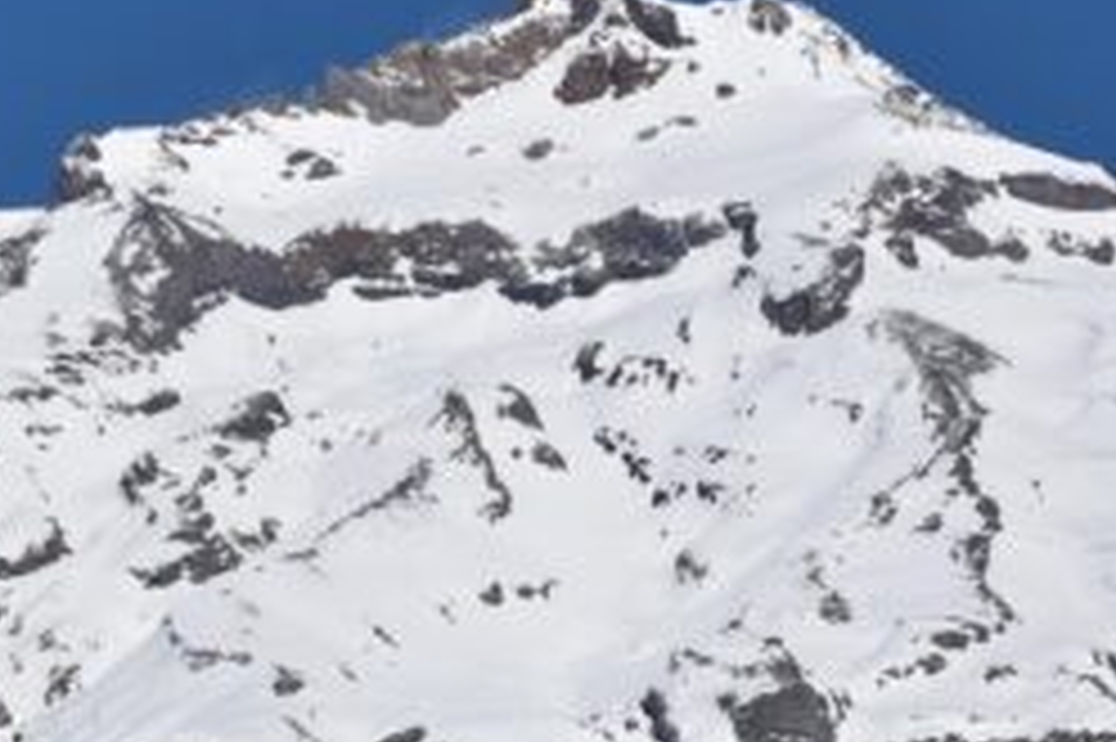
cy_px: 949
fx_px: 10068
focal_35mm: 325
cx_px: 513
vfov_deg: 4.2
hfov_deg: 6.3
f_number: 5
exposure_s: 1/1600
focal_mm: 70
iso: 100
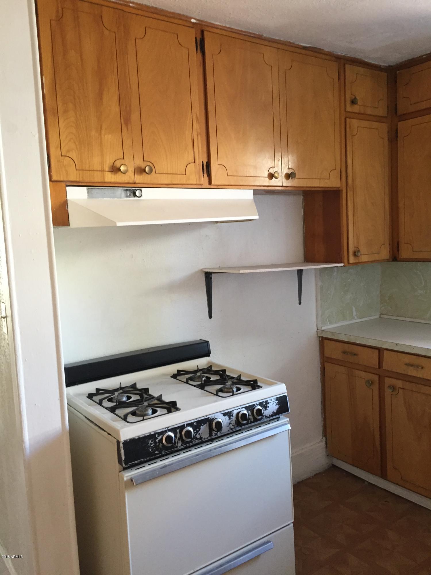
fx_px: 481
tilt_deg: -3.9
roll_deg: +2.3
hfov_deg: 48.2
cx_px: 216
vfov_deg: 61.7
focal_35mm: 29
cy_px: 288
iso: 125
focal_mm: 4.15
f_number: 2.2
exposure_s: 1/30
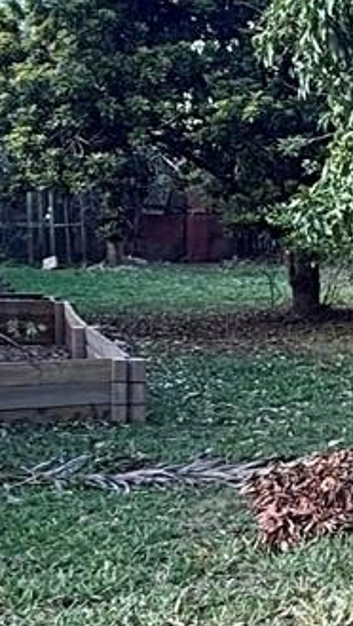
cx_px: 632
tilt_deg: -5.5
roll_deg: +0.6
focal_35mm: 74
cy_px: 328
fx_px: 1229
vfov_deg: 28.6
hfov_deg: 14.4
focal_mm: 2.22
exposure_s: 1/111
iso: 40
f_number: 2.2
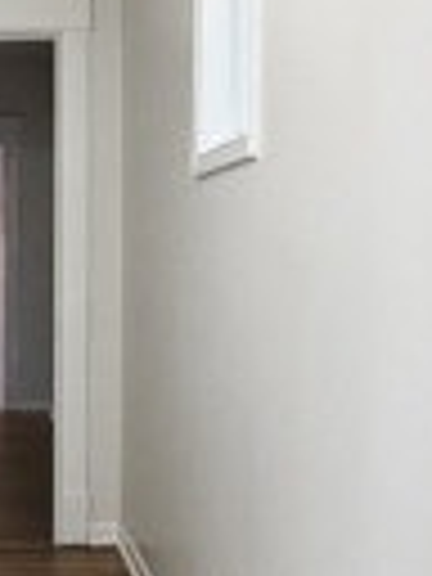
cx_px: -36
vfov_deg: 26.5
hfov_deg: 19.4
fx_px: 1215
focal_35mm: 73
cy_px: 403
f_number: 2.2
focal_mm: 2.22
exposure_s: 1/120
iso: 320
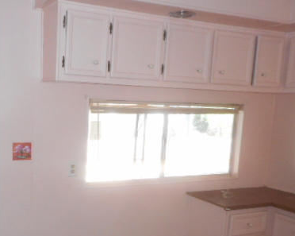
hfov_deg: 42.7
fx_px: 366
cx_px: 81
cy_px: 159
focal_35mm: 42
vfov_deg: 35.3
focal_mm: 4.5
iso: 280
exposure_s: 1/30
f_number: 3.7
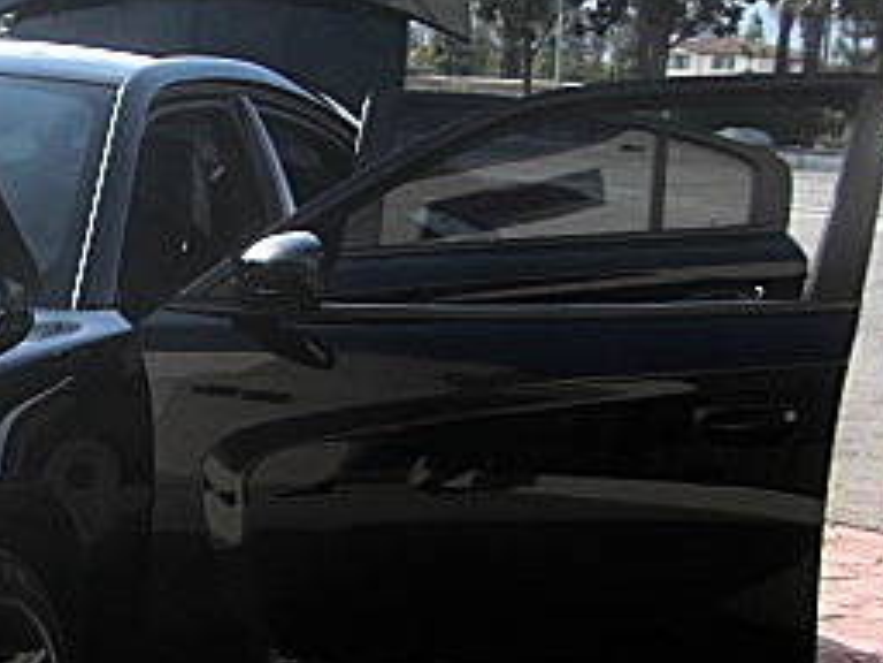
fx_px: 2296
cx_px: -172
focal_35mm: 90
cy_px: 480
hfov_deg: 20.4
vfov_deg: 16.3
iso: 50
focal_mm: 6.3
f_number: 2.8
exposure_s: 1/500
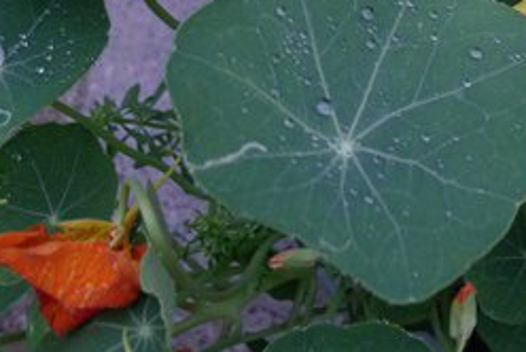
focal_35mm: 58
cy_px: 19
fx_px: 848
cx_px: 435
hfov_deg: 33.3
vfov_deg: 22.7
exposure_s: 1/40
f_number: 2
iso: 400
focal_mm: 5.1
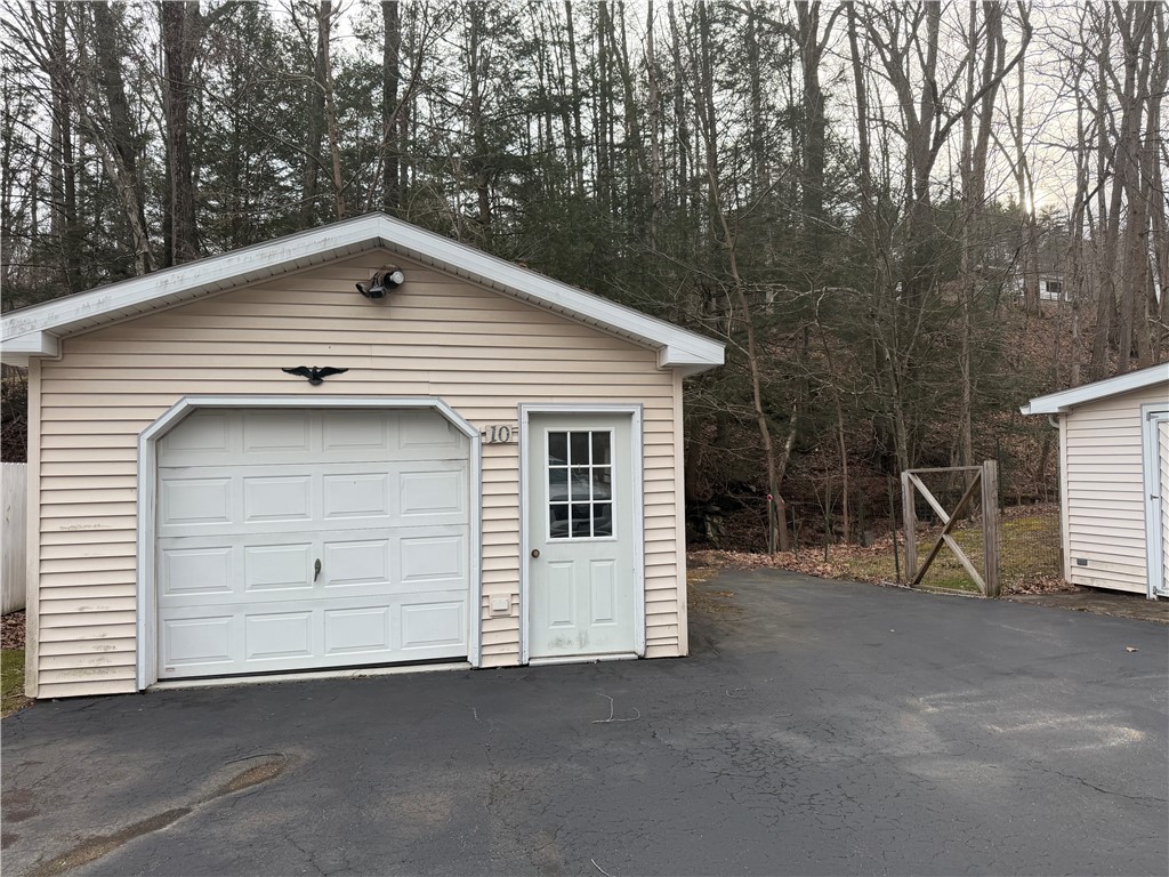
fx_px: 810
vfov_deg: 56.8
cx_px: 584
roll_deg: +1.6
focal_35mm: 24
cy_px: 438
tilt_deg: +1.9
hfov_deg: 71.6
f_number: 1.78
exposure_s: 1/627
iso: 100
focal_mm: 6.76
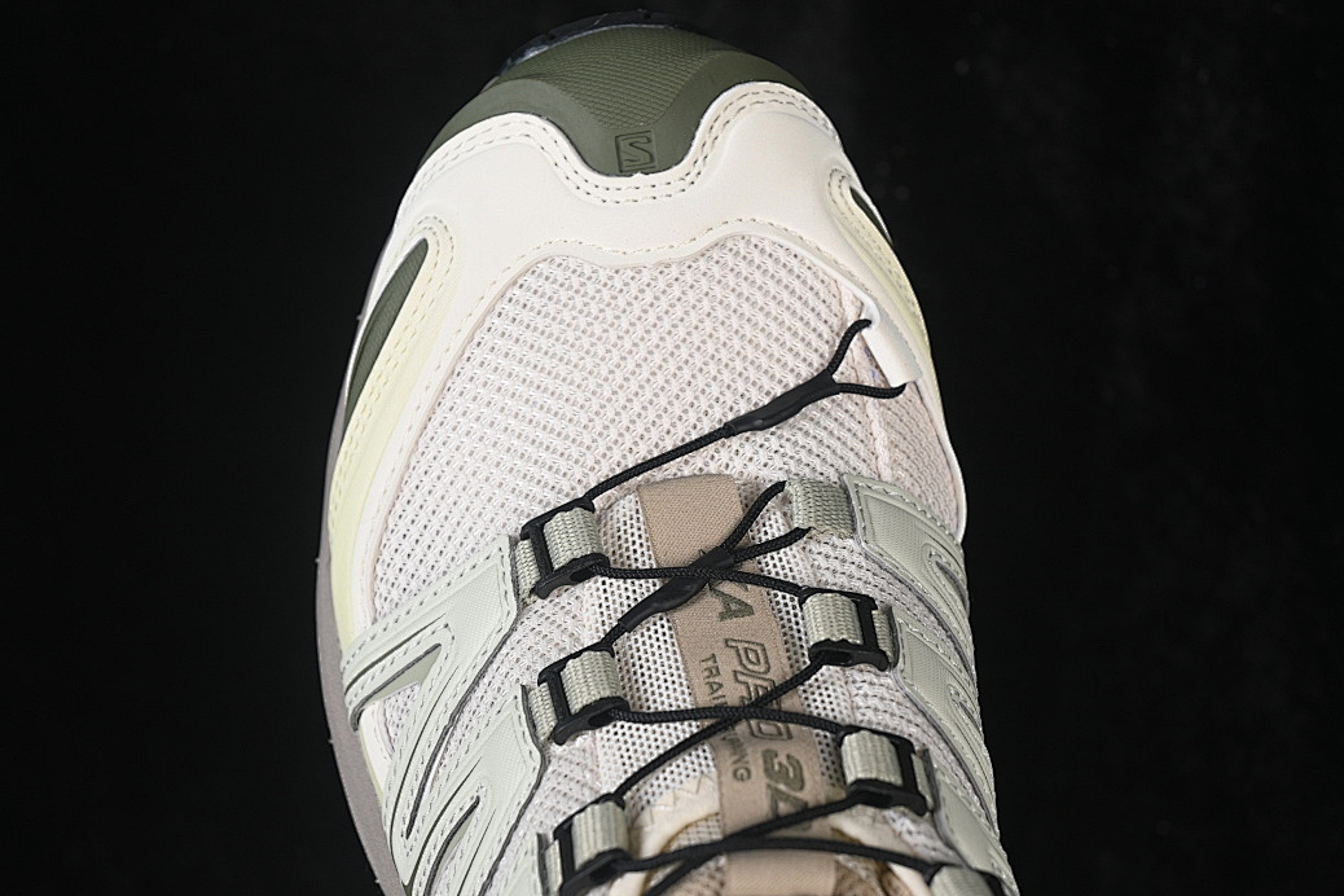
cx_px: 658
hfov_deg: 26.0
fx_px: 2912
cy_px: 453
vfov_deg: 17.5
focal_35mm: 78
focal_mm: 50
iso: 160
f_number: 7.1
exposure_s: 1/80
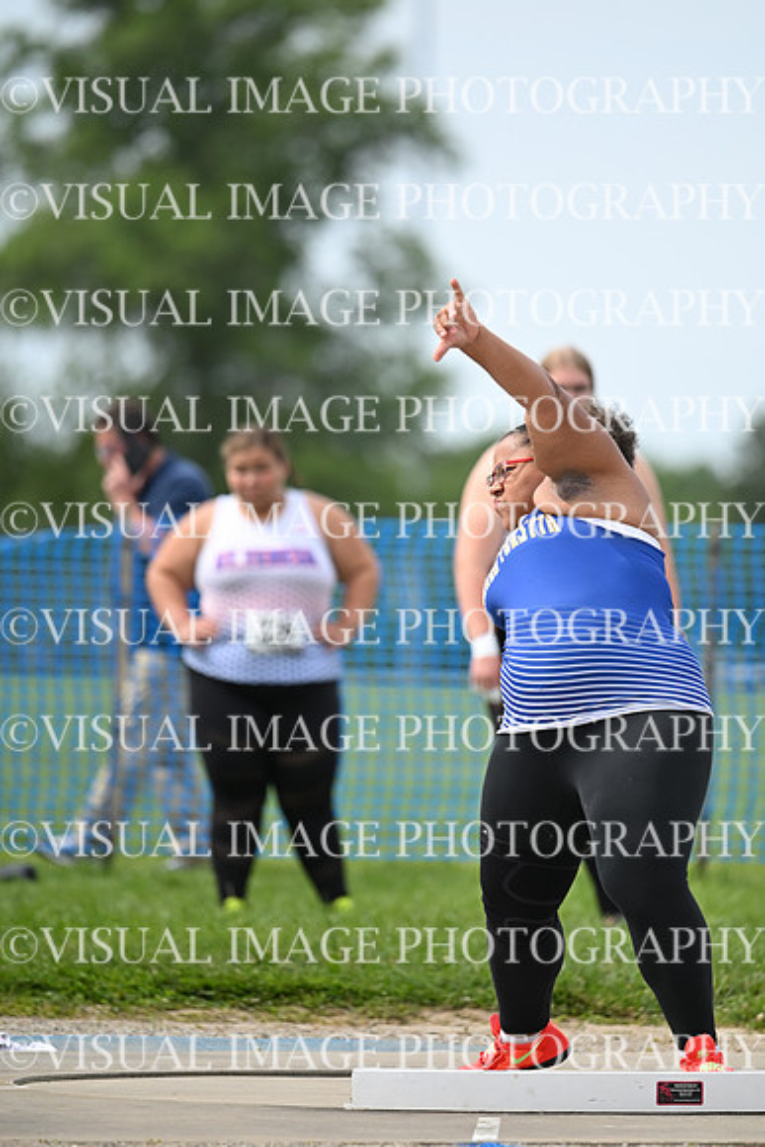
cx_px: 382
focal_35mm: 400
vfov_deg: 5.2
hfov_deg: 3.4
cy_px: 574
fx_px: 12741
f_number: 4.5
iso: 500
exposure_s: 1/2500
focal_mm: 400
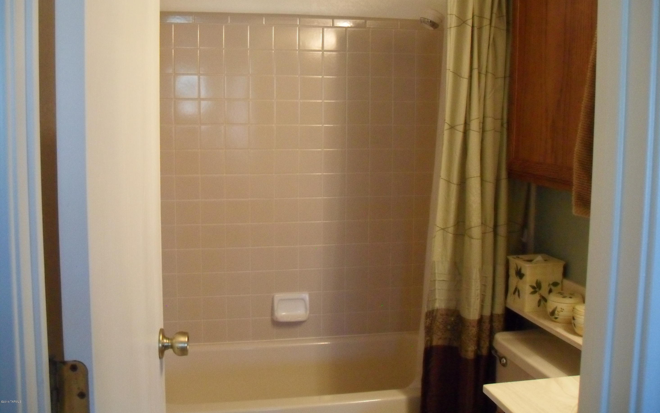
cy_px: 164
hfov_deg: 51.5
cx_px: 338
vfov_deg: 33.5
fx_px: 684
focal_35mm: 38
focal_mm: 6.2
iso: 400
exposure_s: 1/30
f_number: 2.8
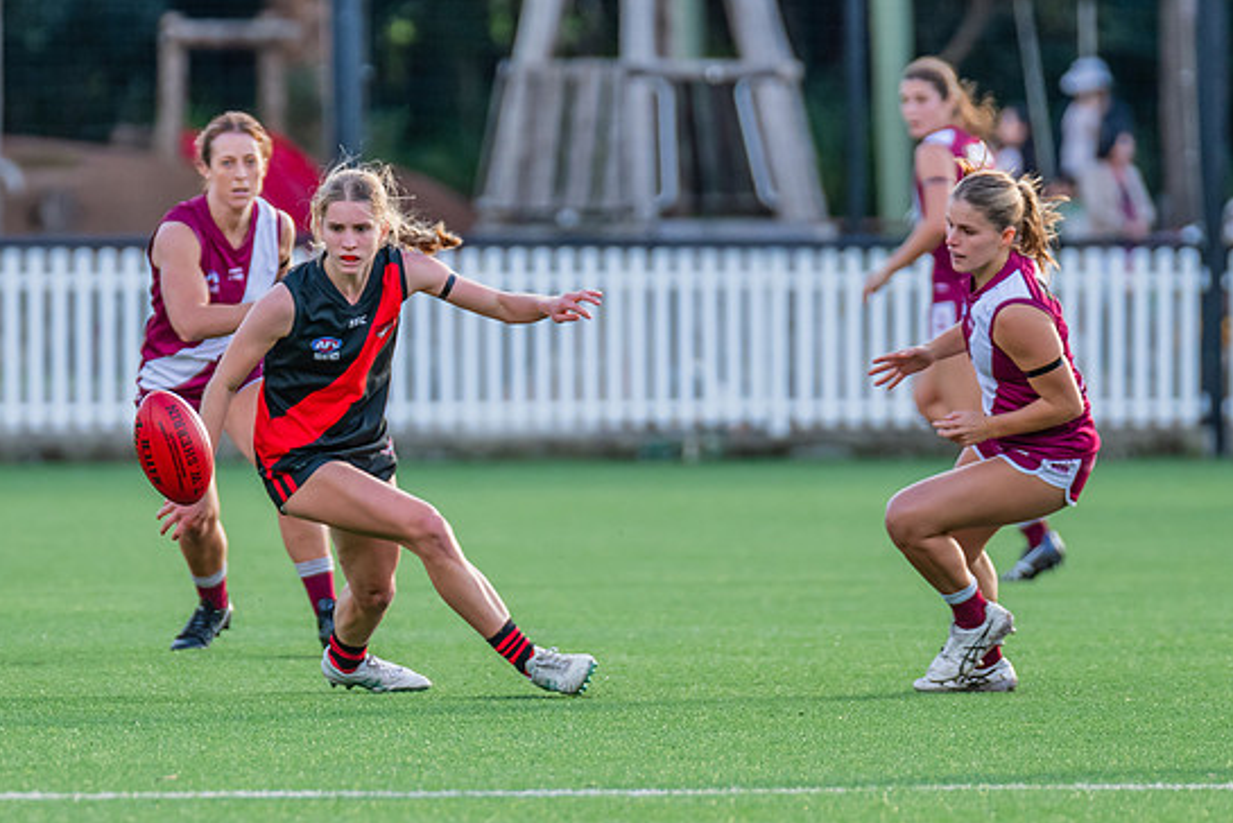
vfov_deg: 2.3
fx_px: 20320
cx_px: 370
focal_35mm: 593
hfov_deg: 3.5
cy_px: 399
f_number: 4
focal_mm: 310
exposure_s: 1/800
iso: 800
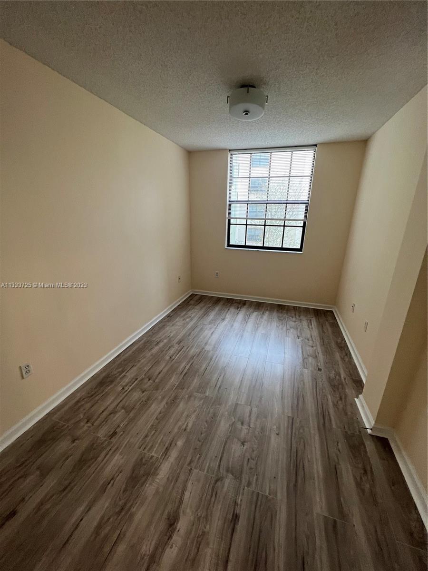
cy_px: 286
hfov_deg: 89.9
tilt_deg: -16.5
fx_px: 214
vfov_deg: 106.2
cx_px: 214
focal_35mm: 13
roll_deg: +0.0
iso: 100
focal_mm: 1.57
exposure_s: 1/120
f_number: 1.8
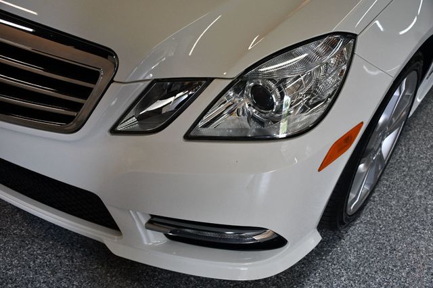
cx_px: 216
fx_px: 481
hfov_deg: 48.5
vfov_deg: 33.4
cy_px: 144
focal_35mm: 40
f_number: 4
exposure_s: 1/250
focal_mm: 27
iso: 800
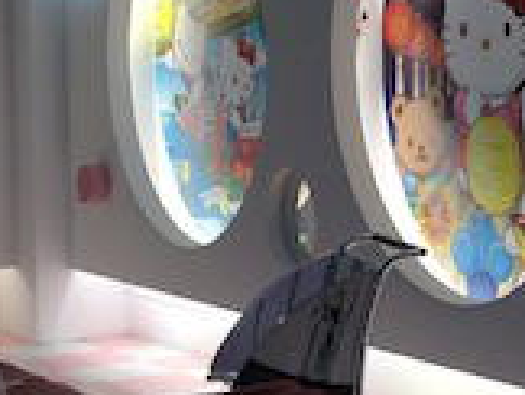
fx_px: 1792
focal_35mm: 118
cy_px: 96
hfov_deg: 16.1
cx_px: 612
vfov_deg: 12.5
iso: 64
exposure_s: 1/120
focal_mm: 4.12
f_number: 2.4
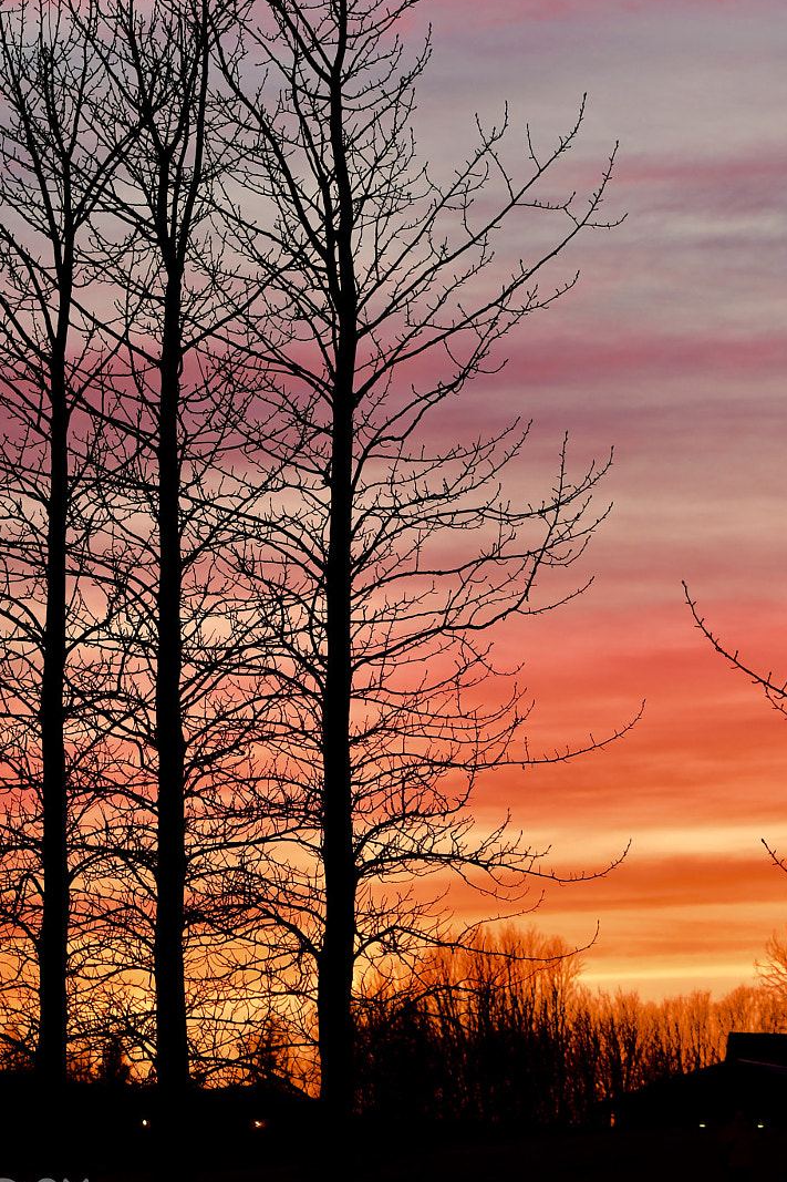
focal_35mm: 150
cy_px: 463
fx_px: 4920
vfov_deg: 13.7
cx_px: 404
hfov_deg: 9.1
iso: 500
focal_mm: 100
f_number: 4.8
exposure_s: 1/160
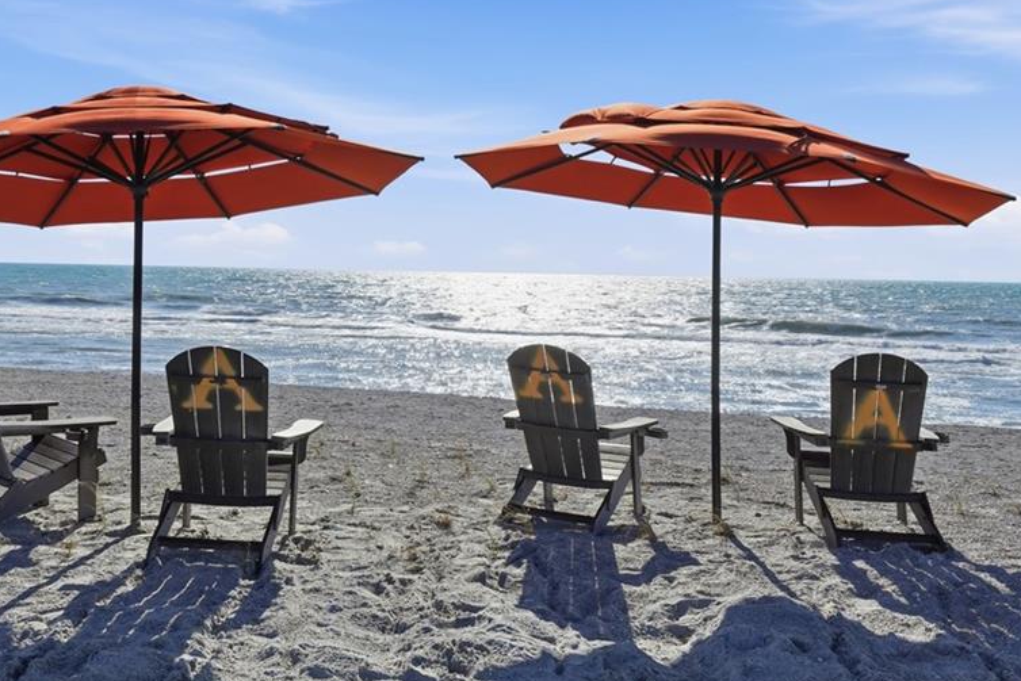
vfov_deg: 34.9
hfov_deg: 50.3
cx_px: 406
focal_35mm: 38
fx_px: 1078
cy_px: 271
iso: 400
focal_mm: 28
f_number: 9
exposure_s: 1/8000
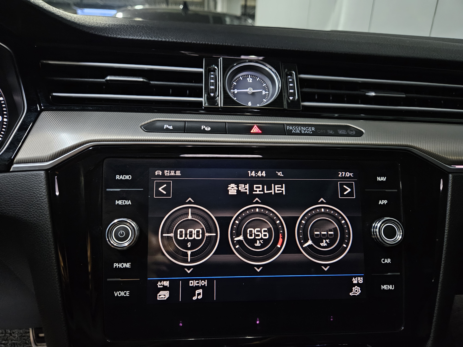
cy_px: 174
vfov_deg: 58.9
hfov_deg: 73.9
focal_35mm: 23
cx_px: 232
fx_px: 308
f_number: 1.8
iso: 1000
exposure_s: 1/24
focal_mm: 5.4
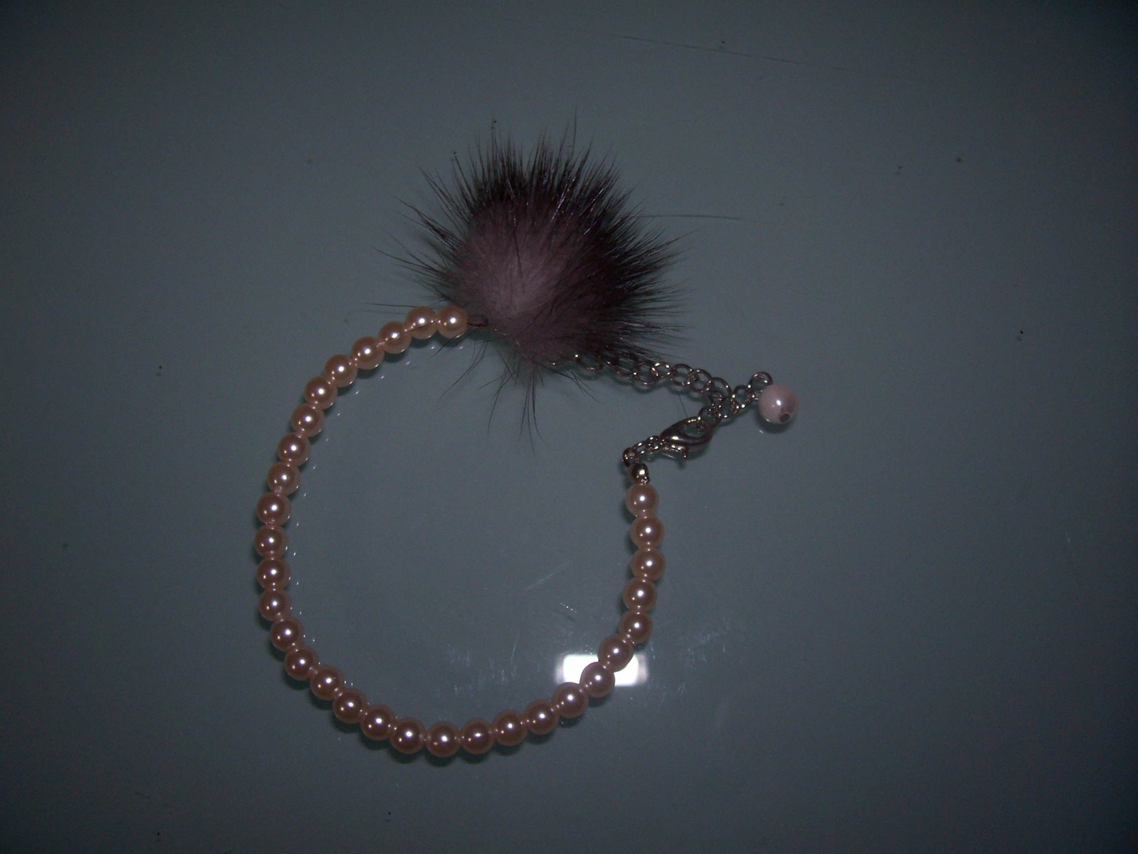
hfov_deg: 54.0
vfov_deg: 41.8
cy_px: 427
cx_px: 569
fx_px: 1118
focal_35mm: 34
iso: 80
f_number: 2.7
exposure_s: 1/64
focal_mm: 5.6
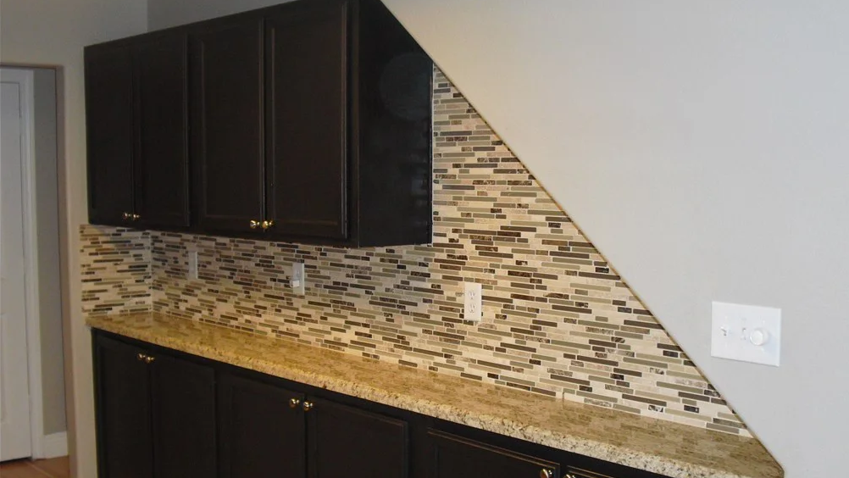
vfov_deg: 24.4
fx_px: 1103
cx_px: 433
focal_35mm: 49
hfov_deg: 42.1
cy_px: 282
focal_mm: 7.7
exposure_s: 1/60
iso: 400
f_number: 3.4
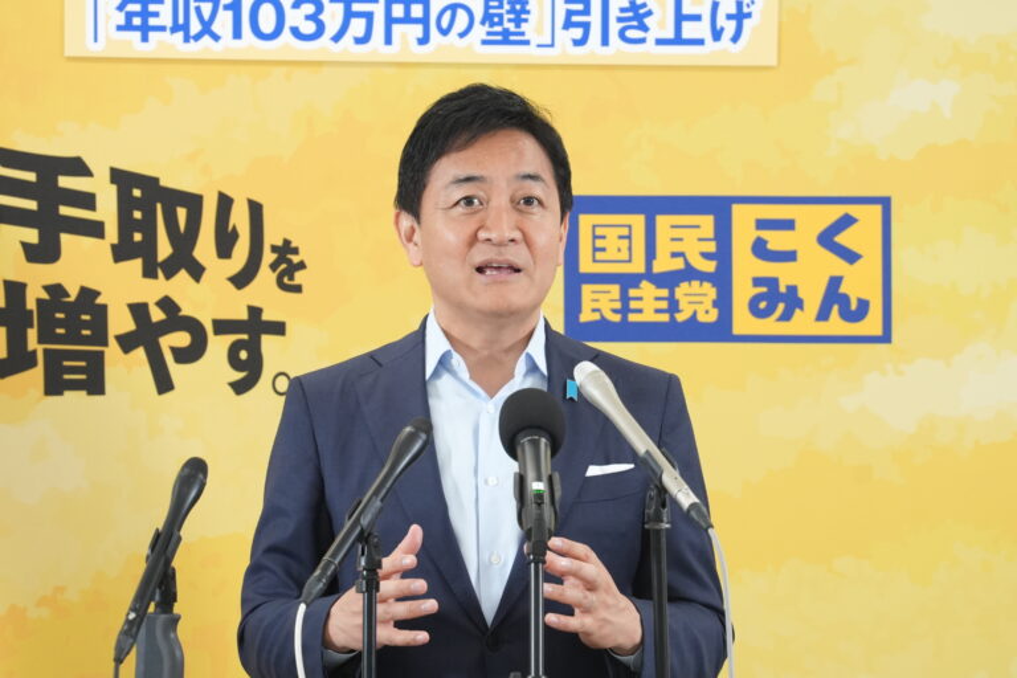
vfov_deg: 4.6
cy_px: 339
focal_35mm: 300
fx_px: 8474
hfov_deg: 6.9
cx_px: 508
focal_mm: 200
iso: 2000
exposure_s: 1/125
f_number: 5.6
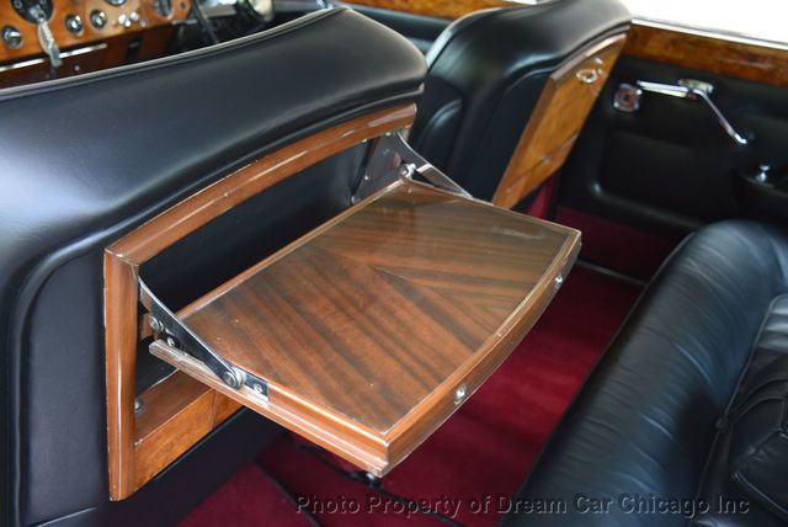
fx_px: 723
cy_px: 264
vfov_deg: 40.0
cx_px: 394
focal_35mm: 33
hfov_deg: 57.2
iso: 450
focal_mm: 22
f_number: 3.5
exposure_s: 1/60
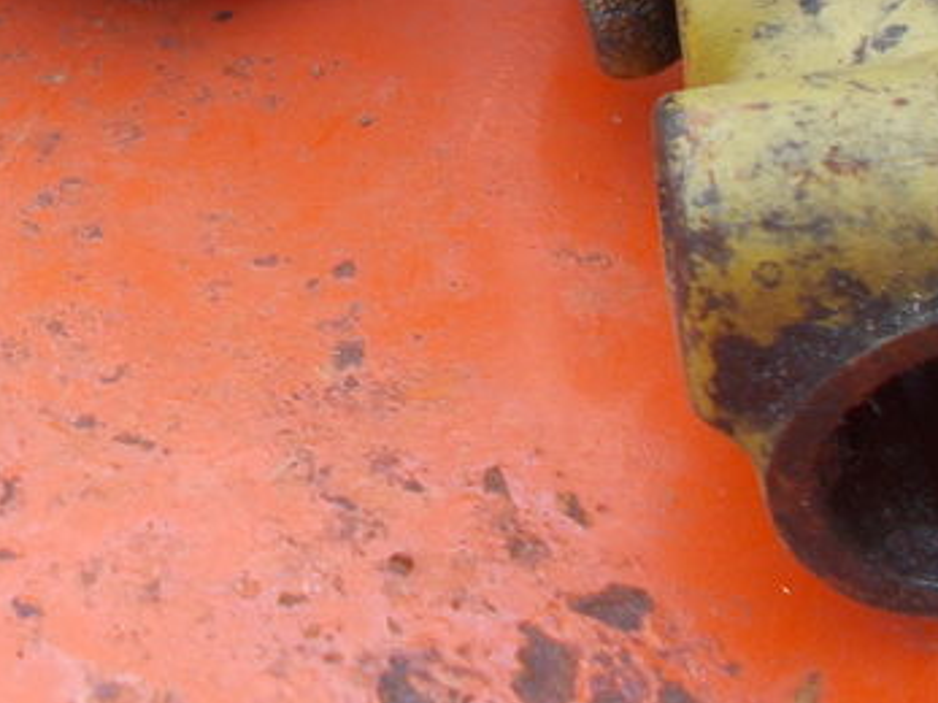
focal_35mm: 75
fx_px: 2032
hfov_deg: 25.4
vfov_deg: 18.9
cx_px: 157
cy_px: -57
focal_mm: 4.6
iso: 80
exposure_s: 1/200
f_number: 3.2
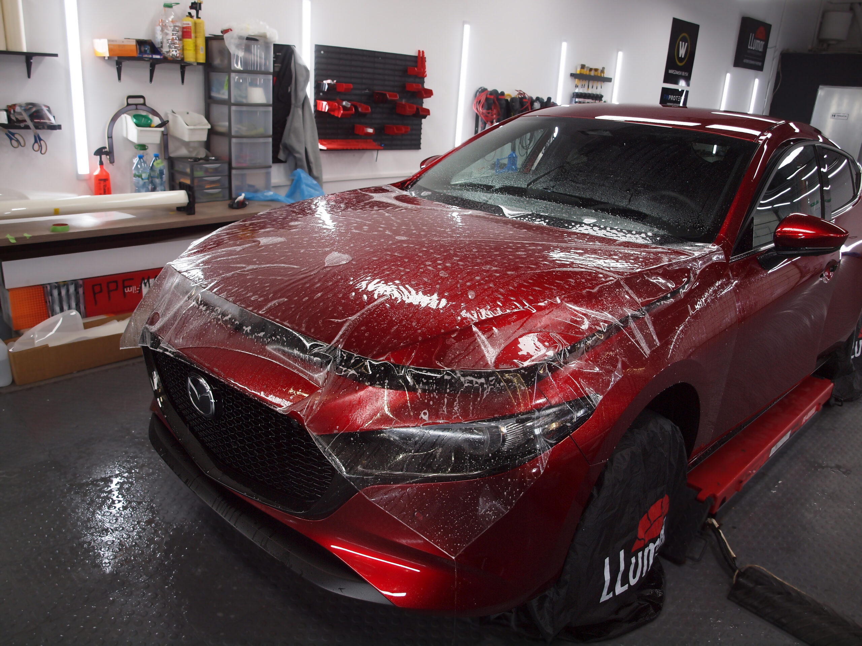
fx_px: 697
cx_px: 431
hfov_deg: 63.4
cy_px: 323
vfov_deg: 49.7
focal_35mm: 28
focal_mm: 14
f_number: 3.5
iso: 200
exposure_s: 1/60
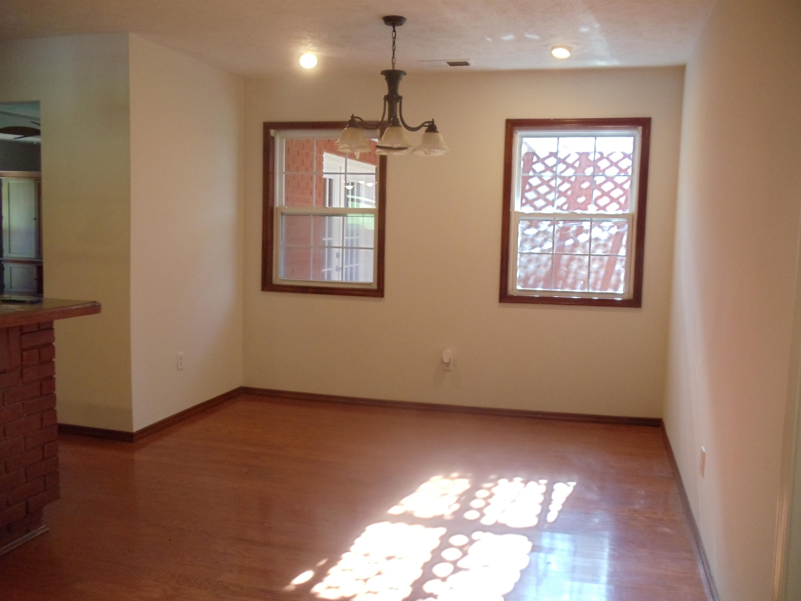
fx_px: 1018
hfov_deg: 42.9
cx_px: 400
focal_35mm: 44
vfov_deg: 32.9
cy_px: 300
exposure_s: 1/30
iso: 200
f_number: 3.5
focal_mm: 6
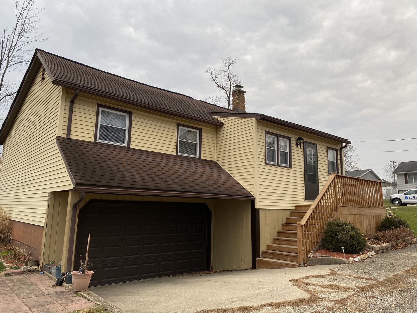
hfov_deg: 67.3
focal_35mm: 26
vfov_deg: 53.1
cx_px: 208
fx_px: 313
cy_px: 156
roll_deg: -1.0
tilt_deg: +9.5
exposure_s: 1/350
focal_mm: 4.25
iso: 32
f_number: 1.8
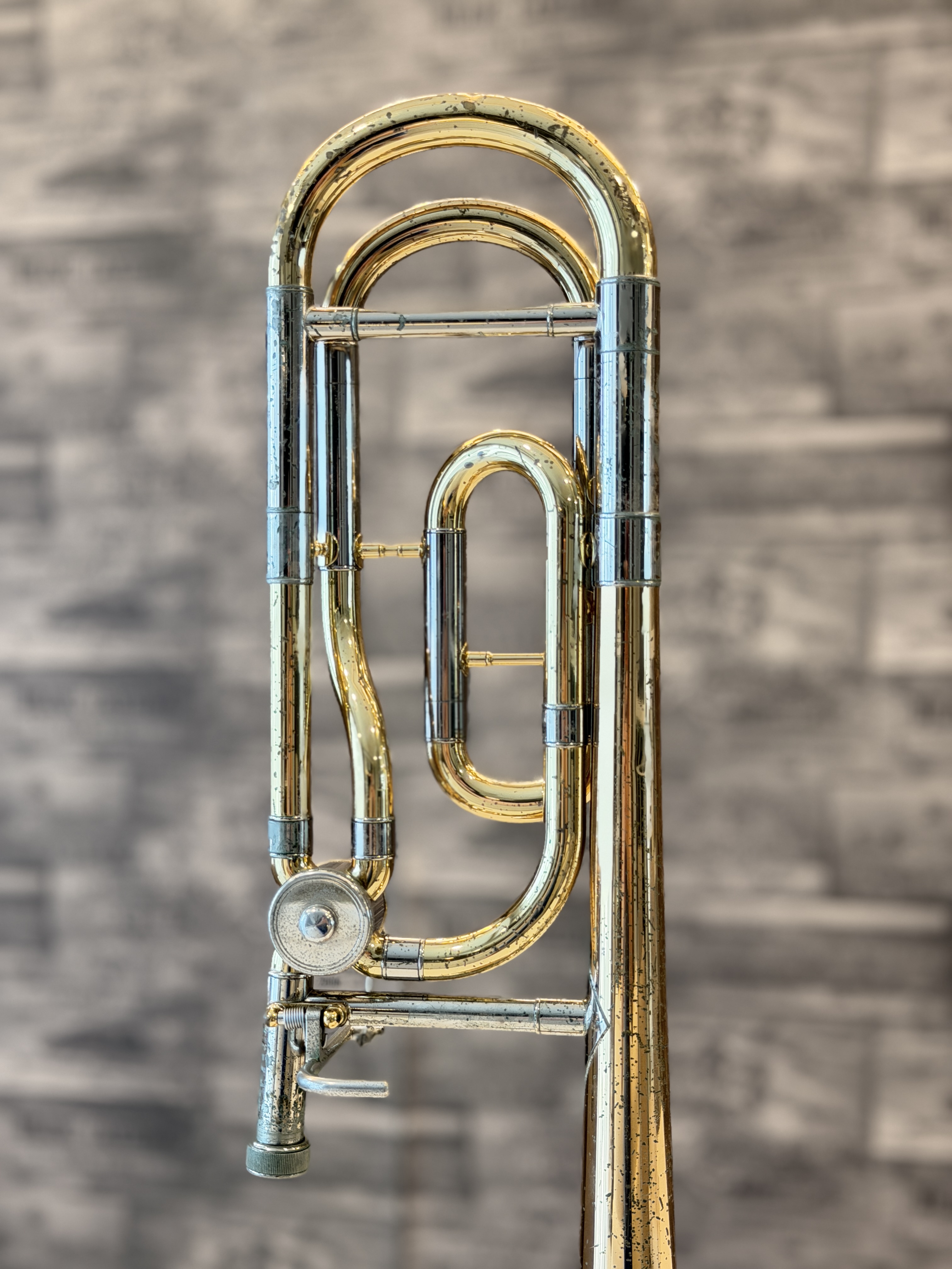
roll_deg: +0.1
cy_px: 634
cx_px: 476
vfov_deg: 39.7
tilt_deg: -1.4
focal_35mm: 48
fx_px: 1760
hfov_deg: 30.3
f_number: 1.78
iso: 160
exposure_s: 1/50
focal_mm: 6.76
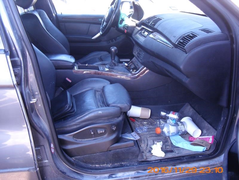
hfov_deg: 51.4
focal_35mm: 36
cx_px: 120
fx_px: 249
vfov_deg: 39.7
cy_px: 90
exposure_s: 1/100
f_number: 3.1
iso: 200
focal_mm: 6.3
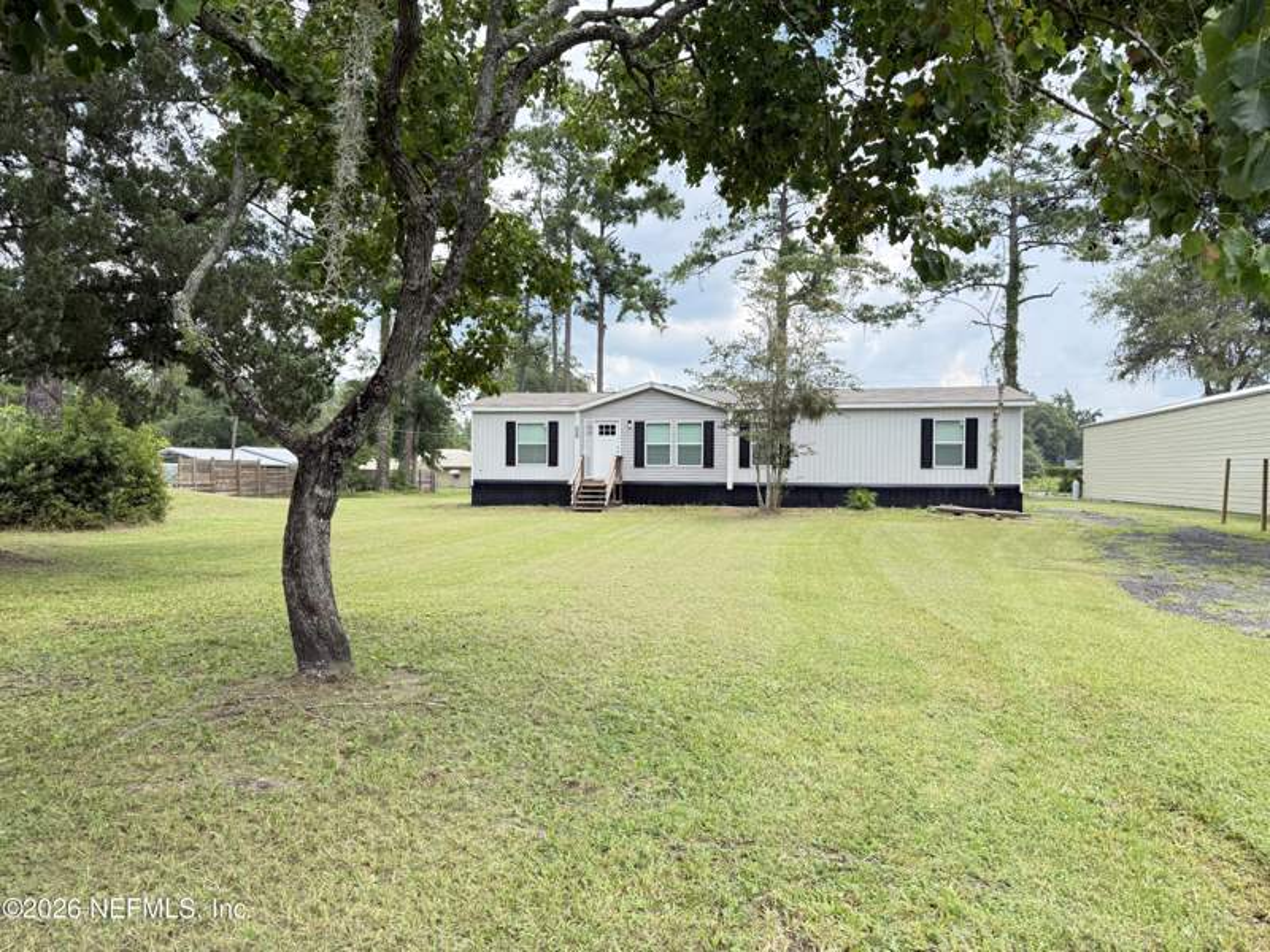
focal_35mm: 24
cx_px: 635
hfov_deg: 71.6
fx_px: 881
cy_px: 476
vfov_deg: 56.8
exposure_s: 1/909
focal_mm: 6.76
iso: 100
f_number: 1.78
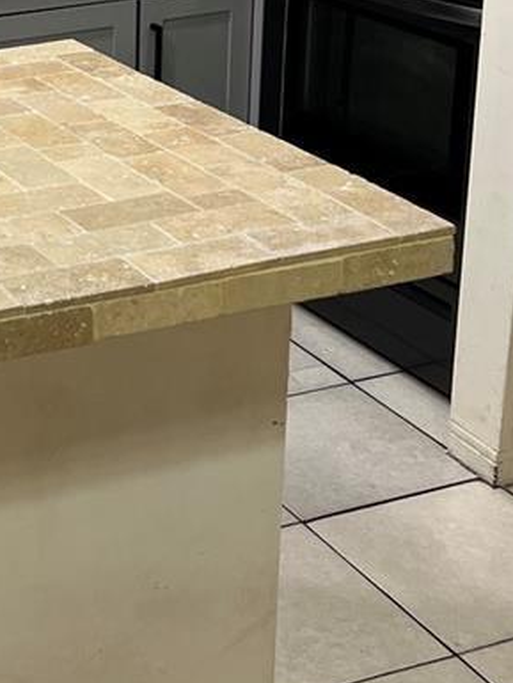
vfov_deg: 23.5
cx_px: -176
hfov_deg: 17.0
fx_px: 1600
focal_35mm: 81
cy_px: 64
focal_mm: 5.7
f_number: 1.5
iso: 125
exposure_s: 1/120
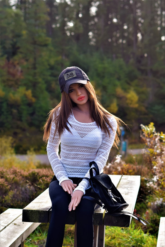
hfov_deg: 11.7
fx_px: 804
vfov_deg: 17.5
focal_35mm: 117
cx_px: 82
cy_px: 124
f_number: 5.6
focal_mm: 78
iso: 320
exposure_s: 1/500
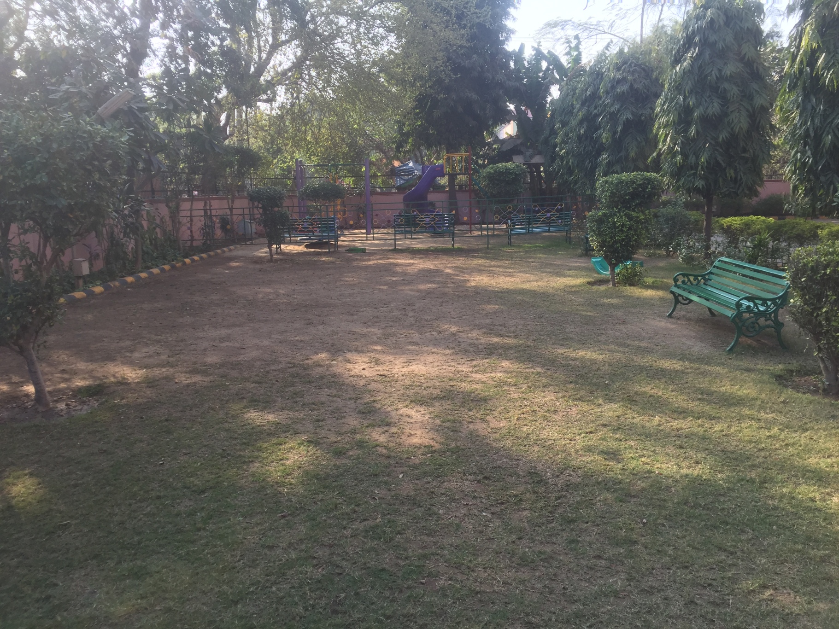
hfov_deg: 61.7
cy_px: 314
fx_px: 703
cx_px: 420
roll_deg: -1.2
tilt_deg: -10.6
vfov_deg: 48.2
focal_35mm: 29
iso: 32
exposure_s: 1/332
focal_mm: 4.15
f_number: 2.2
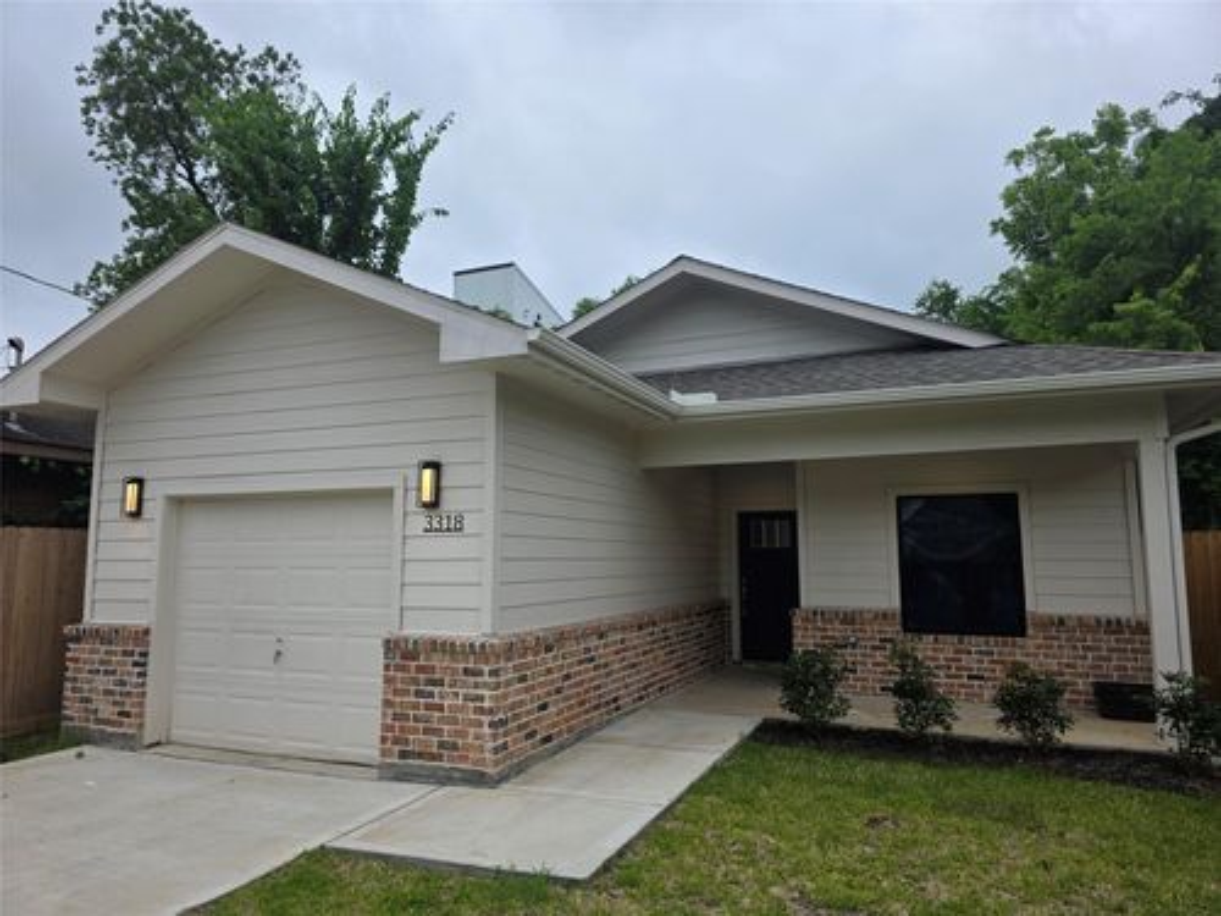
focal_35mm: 23
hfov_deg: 73.9
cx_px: 610
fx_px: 811
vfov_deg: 58.9
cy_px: 458
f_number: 1.7
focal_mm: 6.3
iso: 80
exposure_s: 1/2905
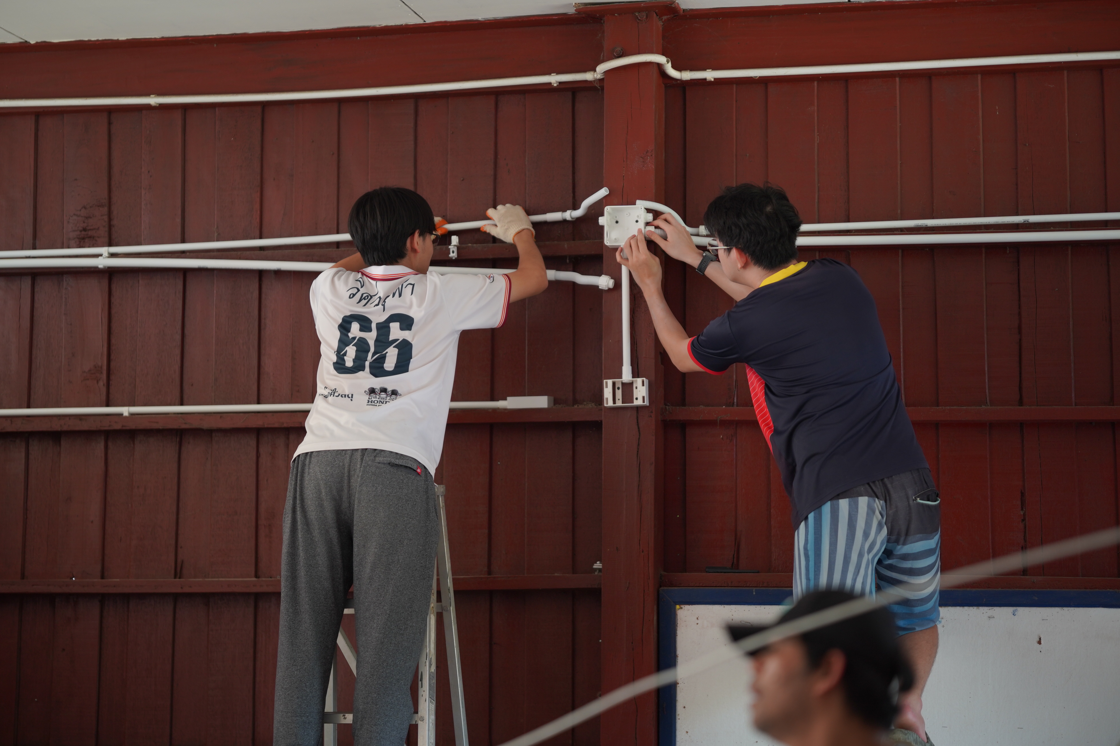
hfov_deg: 23.9
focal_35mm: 85
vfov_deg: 16.1
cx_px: 560
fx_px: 2644
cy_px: 373
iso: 320
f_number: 1.4
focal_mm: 85
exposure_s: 1/320
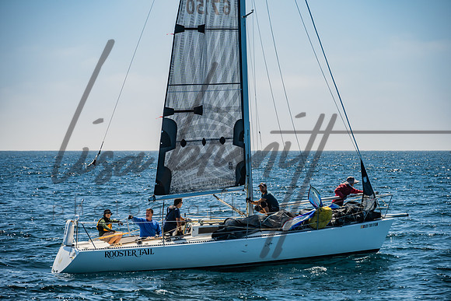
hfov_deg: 13.7
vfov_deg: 9.2
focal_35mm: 150
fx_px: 1880
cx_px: 226
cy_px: 150
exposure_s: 1/400
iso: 160
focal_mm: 150
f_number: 6.3
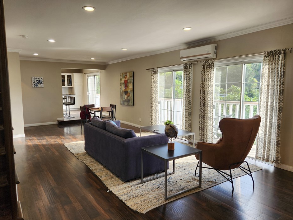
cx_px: 136
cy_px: 112
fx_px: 212
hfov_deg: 69.3
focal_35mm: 25
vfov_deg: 54.9
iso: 50
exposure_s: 1/120
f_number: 1.8
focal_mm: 5.4
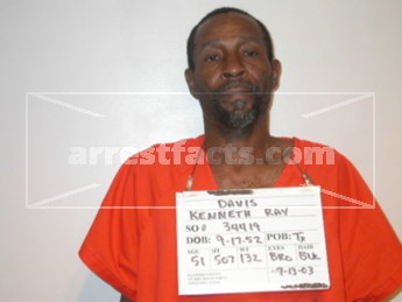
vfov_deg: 22.9
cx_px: 201
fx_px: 743
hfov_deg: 30.3
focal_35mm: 64
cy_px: 151
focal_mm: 13.3
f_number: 3.2
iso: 100
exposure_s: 1/60.3
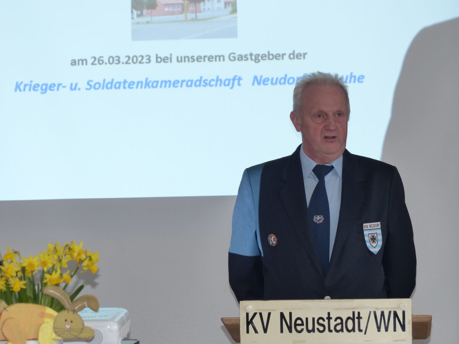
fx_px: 1856
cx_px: 230
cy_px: 172
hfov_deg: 14.1
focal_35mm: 140
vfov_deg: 10.6
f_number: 2.8
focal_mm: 25.2
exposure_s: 1/60
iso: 200
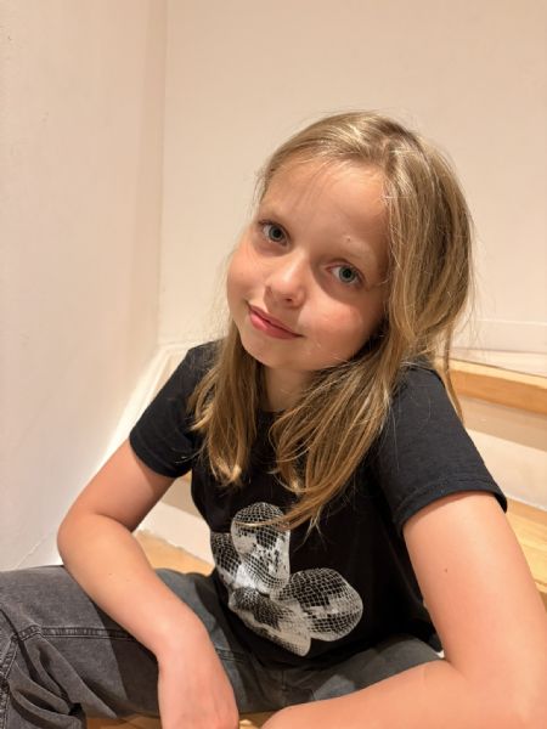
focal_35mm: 26
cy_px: 364
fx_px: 548
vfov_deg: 67.3
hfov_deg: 53.1
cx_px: 274
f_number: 1.6
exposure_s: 1/50
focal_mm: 5.96
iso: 250
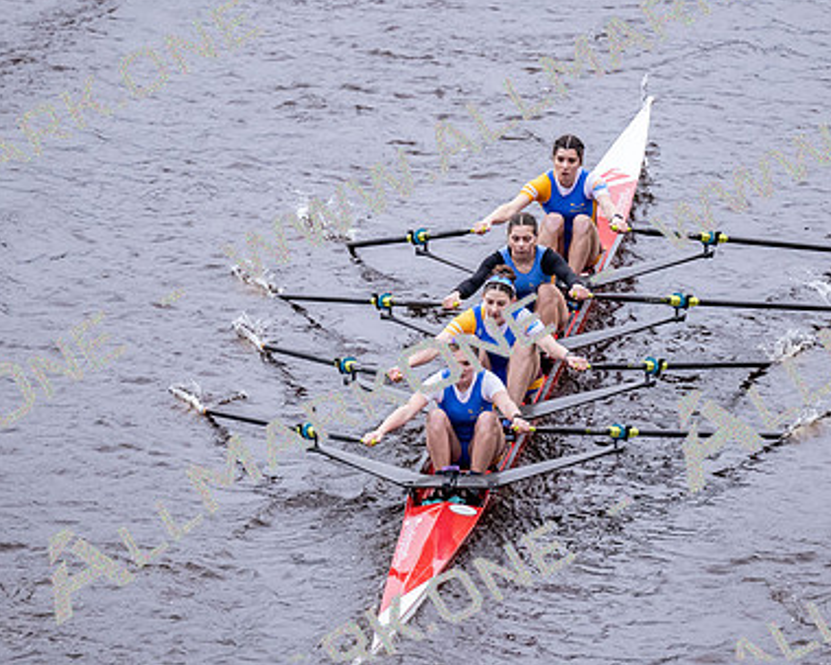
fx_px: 10551
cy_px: 287
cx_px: 490
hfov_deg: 4.5
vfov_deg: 3.6
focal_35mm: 429
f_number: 2.8
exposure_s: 1/2000
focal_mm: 200
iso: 2500
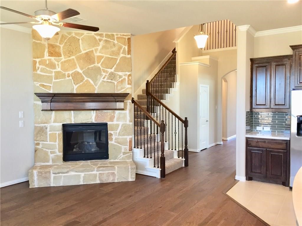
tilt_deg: -3.5
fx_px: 253
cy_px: 113
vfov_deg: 48.2
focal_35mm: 29
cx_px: 151
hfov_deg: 61.7
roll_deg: -1.1
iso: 125
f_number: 2.2
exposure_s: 1/30
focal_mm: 4.15
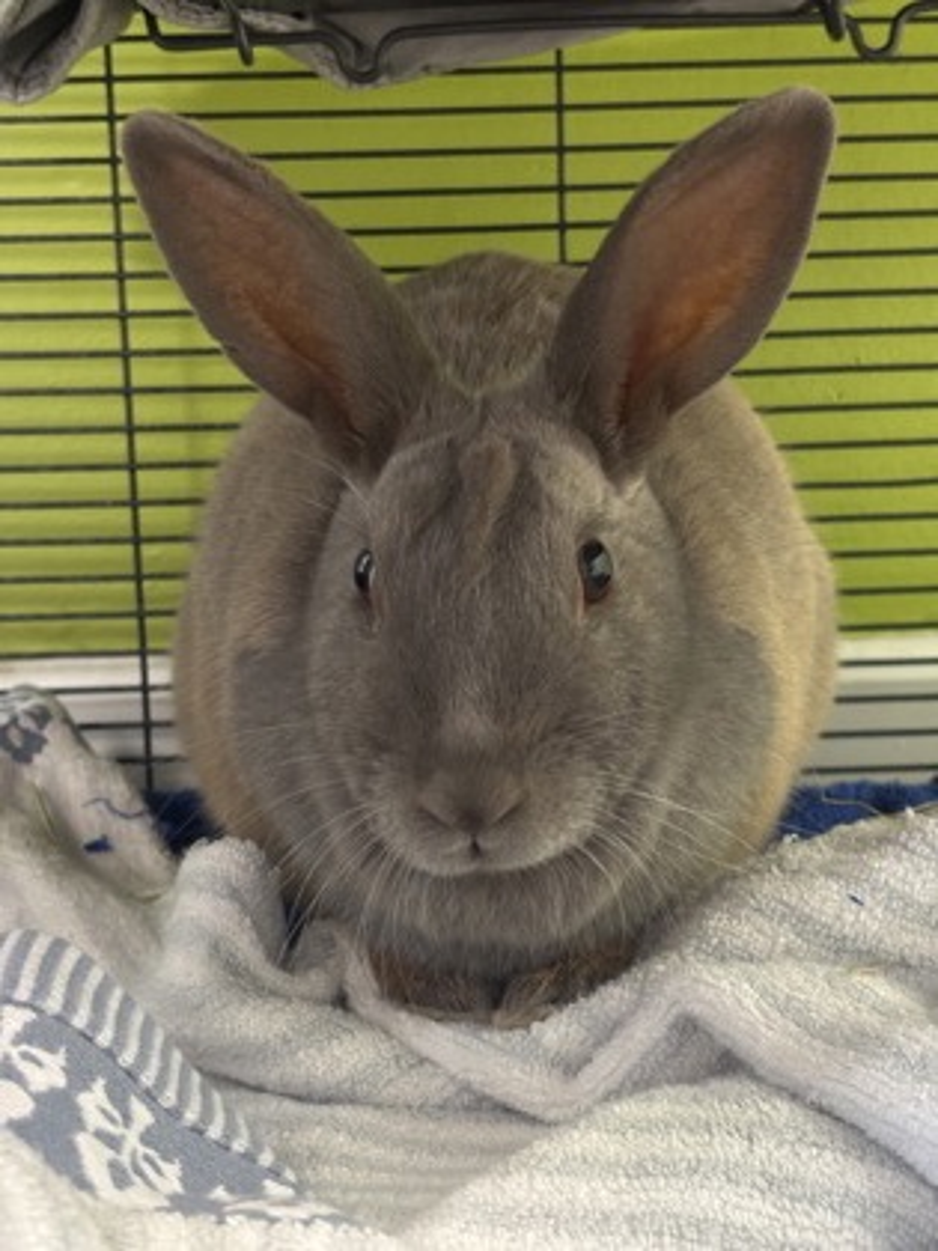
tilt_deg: -8.6
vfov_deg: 36.8
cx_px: 469
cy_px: 626
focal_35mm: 52
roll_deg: +0.6
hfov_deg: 28.0
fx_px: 1879
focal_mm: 5.96
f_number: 1.6
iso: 400
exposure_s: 1/24
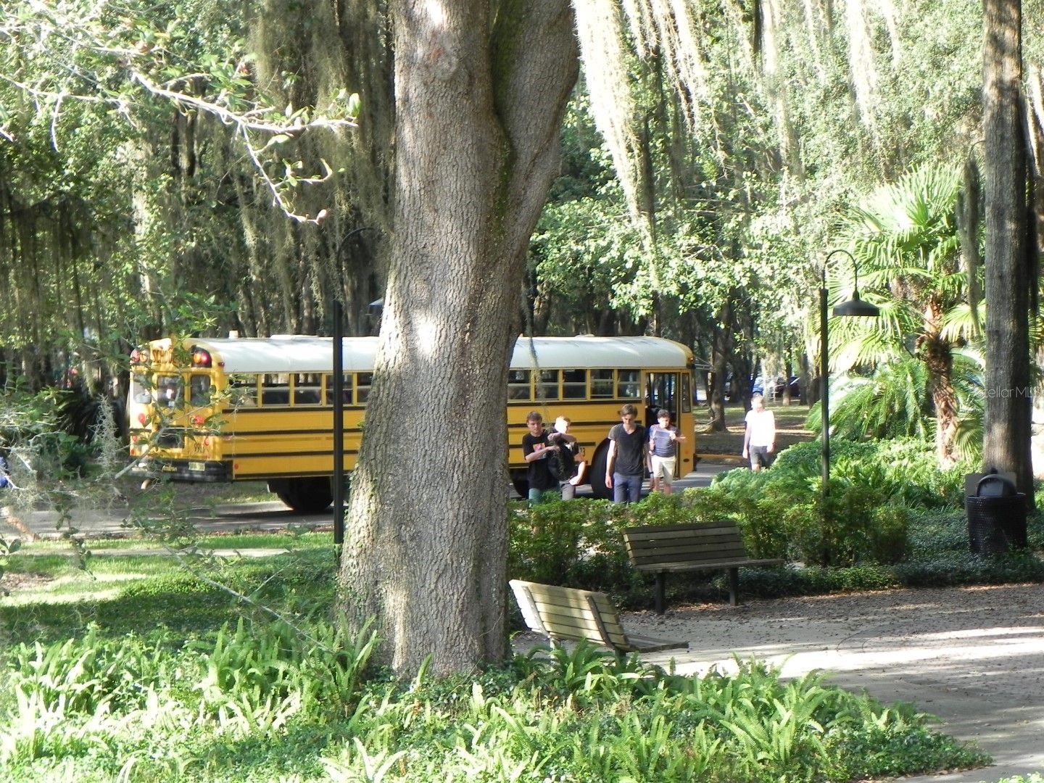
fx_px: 3529
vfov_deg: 12.7
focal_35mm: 117
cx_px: 522
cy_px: 392
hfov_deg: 16.8
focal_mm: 20.8
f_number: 4
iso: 160
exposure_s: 1/110
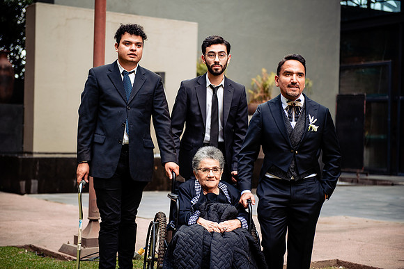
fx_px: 786
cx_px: 202
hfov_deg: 28.8
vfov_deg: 19.5
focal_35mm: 70
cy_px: 134
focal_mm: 70
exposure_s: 1/160
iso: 320
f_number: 2.8
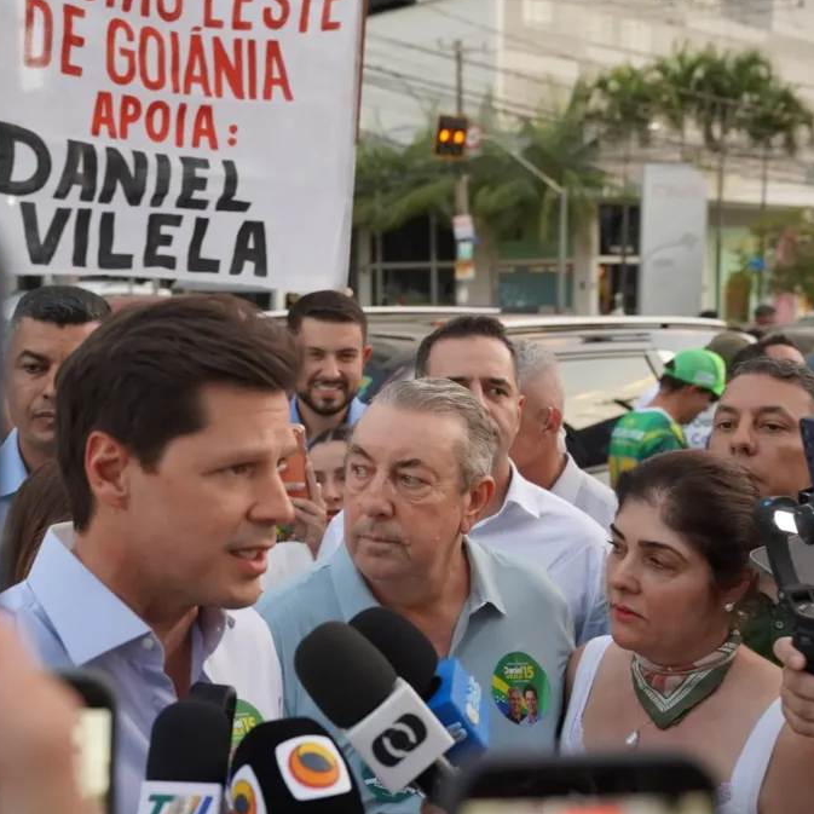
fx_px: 1181
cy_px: 406
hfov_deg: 37.9
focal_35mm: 44
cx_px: 334
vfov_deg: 38.0
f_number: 4
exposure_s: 1/160
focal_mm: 34.3
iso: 800
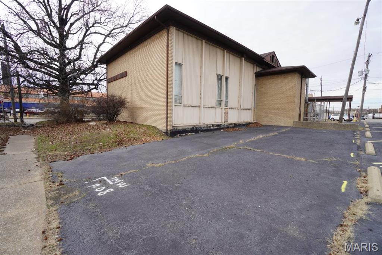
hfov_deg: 100.4
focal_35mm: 15
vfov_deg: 77.3
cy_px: 128
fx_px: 159
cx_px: 191
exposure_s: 1/100
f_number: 6.3
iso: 100
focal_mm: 10
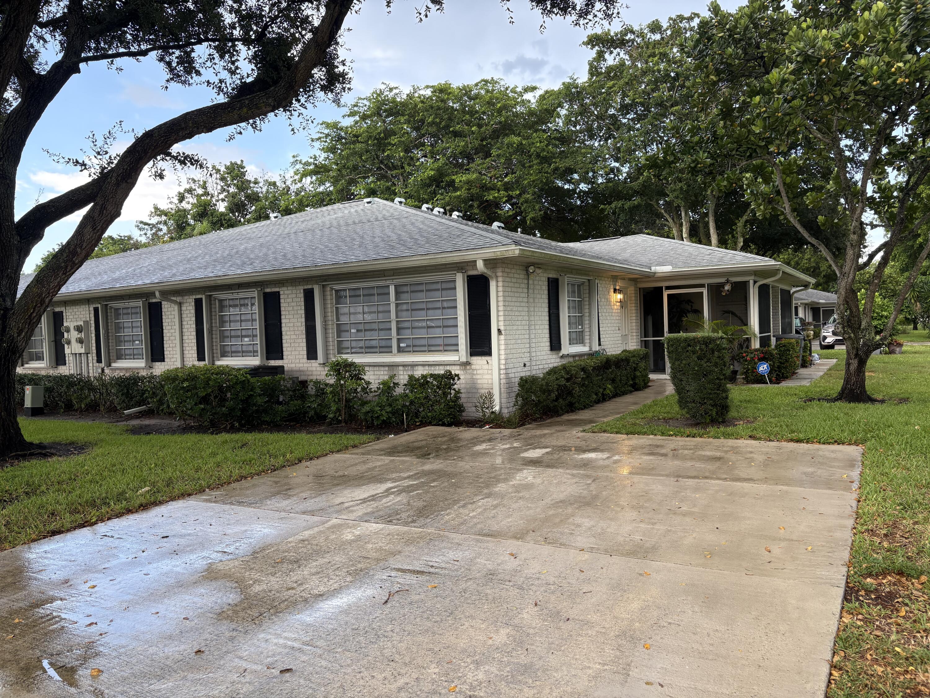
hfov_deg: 67.3
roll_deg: +2.6
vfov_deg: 53.1
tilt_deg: +0.3
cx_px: 465
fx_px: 699
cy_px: 349
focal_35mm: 26
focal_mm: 5.96
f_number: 1.6
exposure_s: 1/242
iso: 64
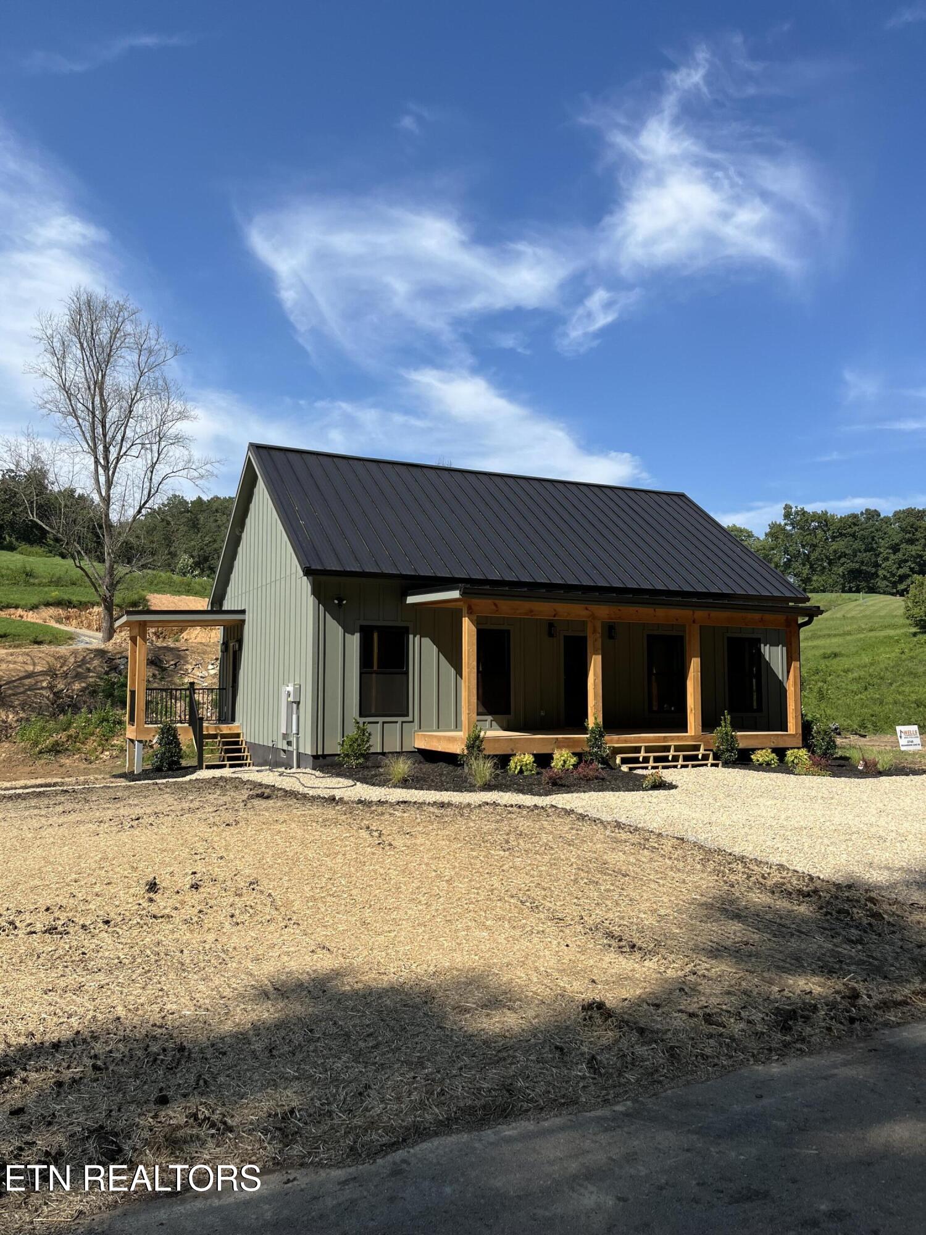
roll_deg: +2.3
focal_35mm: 26
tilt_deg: +4.4
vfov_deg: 67.3
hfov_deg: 53.1
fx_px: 927
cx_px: 463
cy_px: 618
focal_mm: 5.1
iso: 50
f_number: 1.6
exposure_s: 1/3521
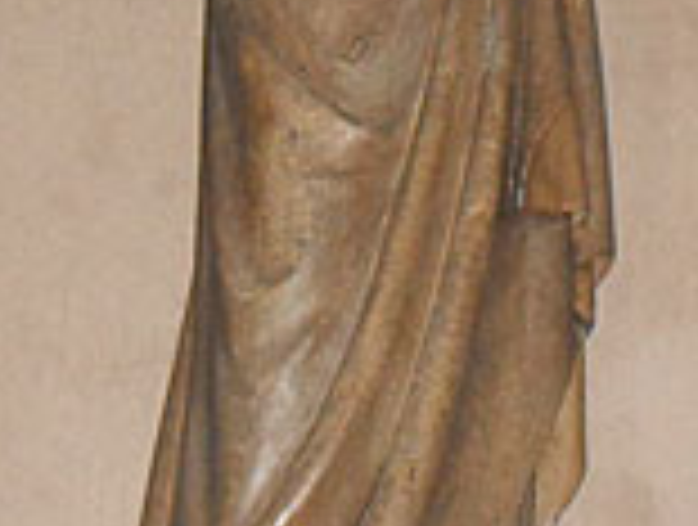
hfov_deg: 11.7
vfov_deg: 8.8
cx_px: 459
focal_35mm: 168
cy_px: -67
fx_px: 3395
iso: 640
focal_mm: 10.5
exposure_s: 1/45
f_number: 4.8
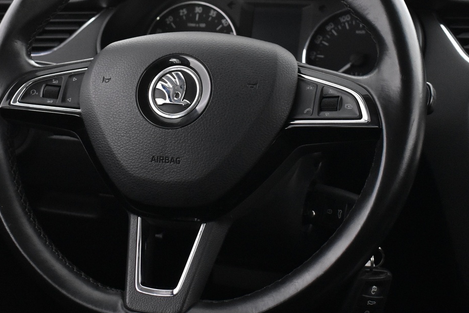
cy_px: 106
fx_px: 858
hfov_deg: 30.4
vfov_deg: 20.6
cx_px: 173
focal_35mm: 66
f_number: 4
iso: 3200
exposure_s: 1/30
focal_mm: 25
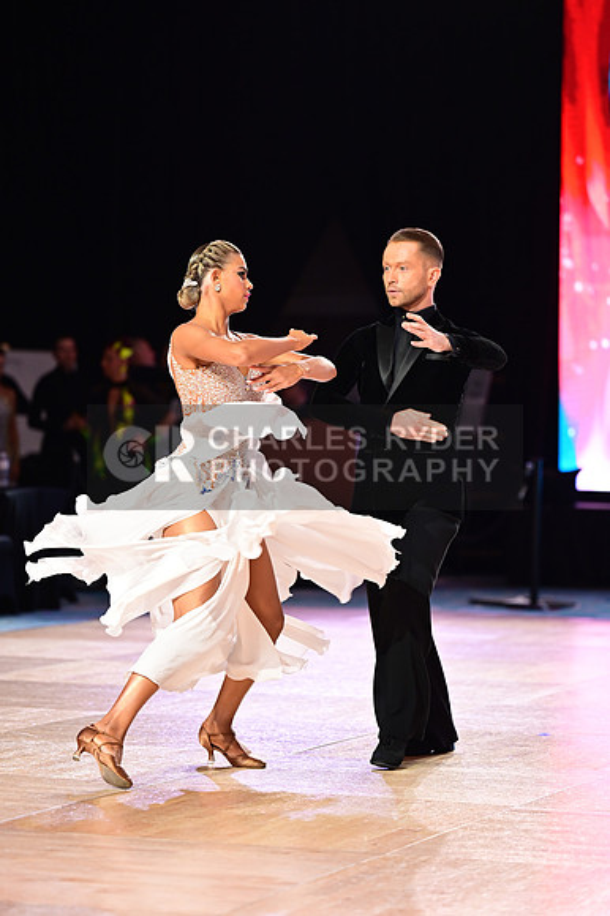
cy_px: 458
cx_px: 305
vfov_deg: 16.4
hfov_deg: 11.0
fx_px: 3181
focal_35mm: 125
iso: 1600
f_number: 2.8
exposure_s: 1/320
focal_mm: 125
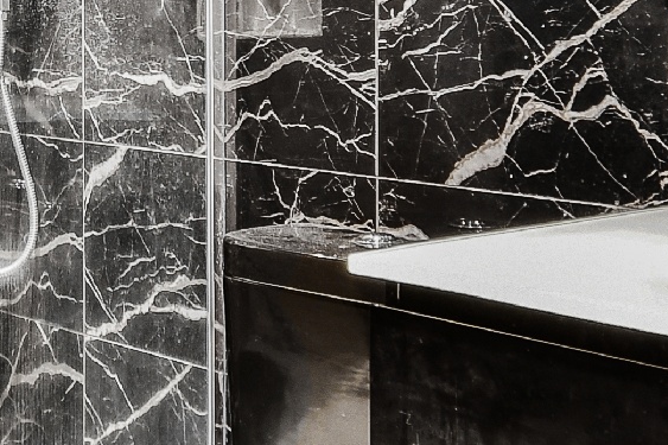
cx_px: 31
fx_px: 1484
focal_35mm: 80
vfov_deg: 16.7
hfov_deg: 24.4
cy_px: 0
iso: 100
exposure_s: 1/1.67
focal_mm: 10
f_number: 4.5
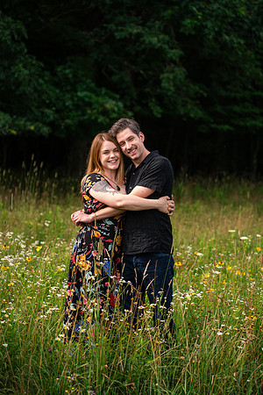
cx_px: 132
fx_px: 931
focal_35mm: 85
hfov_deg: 16.1
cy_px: 198
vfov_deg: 23.9
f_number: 3.2
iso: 200
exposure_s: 1/3200
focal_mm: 85
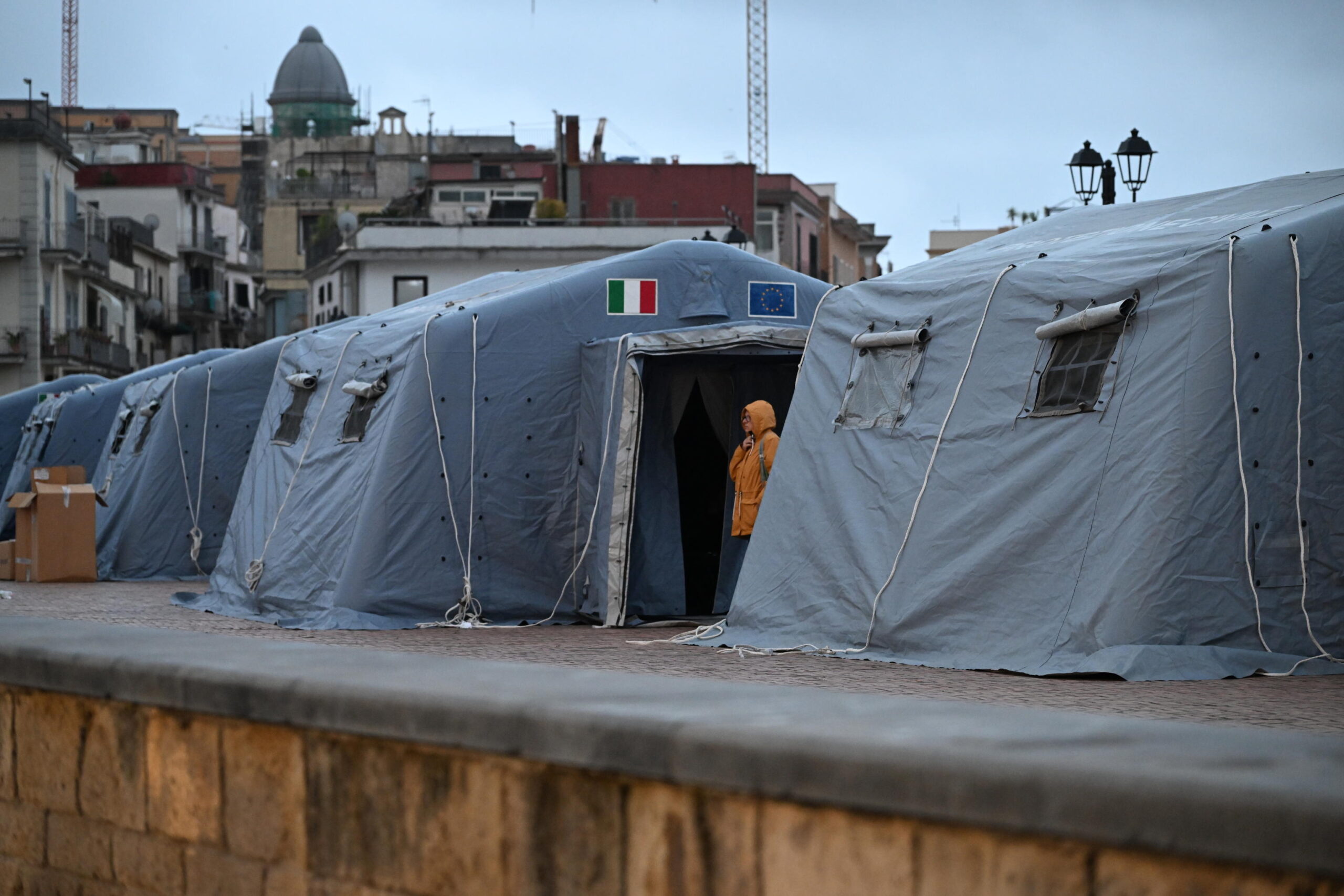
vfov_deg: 15.2
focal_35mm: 90
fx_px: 3360
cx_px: 672
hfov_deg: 22.6
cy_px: 448
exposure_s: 1/160
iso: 4000
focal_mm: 90
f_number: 4
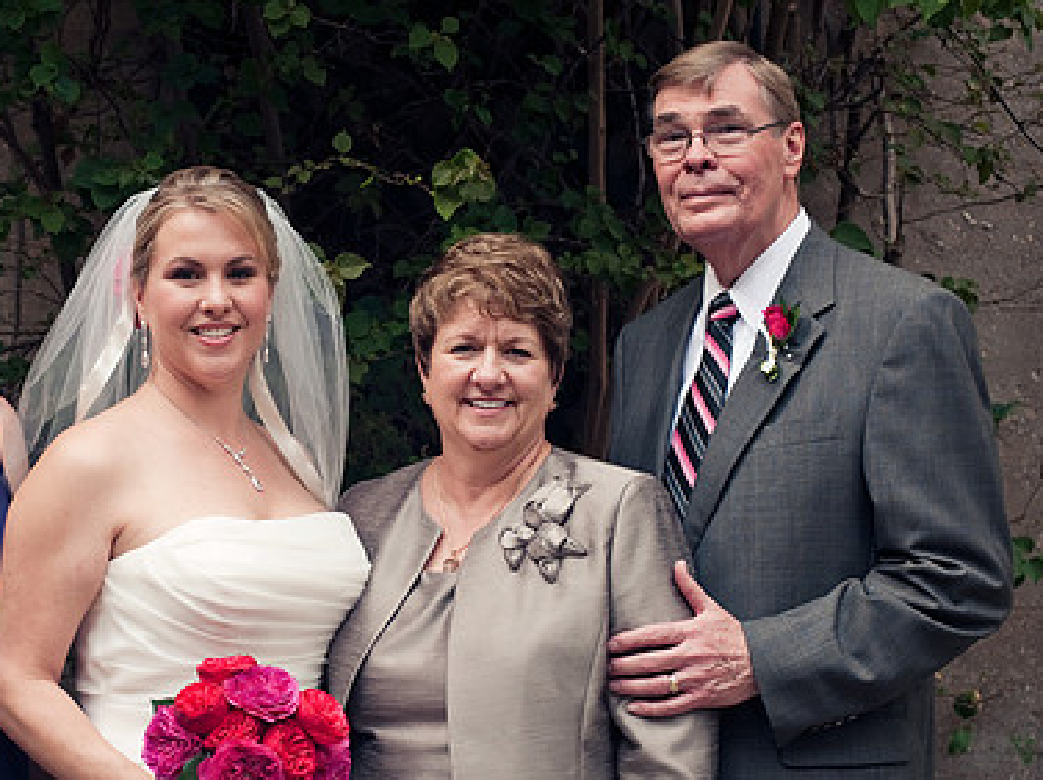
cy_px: 437
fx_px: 2228
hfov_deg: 26.2
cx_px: 318
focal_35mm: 74
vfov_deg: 19.9
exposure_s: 1/250
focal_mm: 50
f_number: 5.6
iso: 400
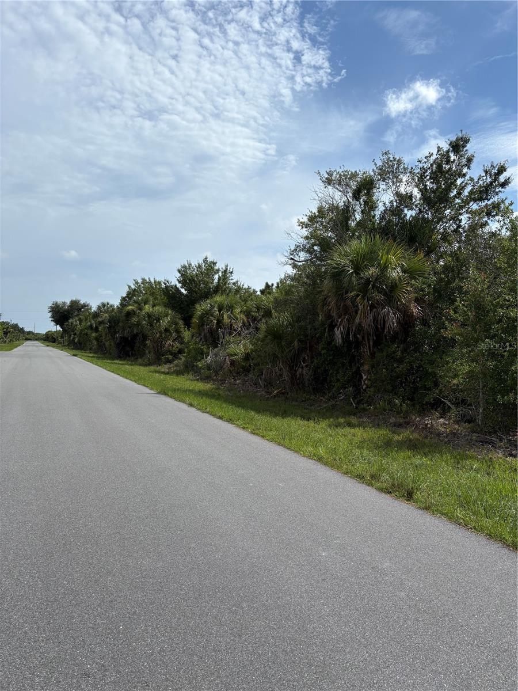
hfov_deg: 53.1
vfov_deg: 67.3
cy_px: 346
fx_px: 519
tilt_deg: +0.0
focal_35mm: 26
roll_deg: -1.1
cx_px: 259
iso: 50
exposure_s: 1/6993
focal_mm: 5.96
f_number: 1.6
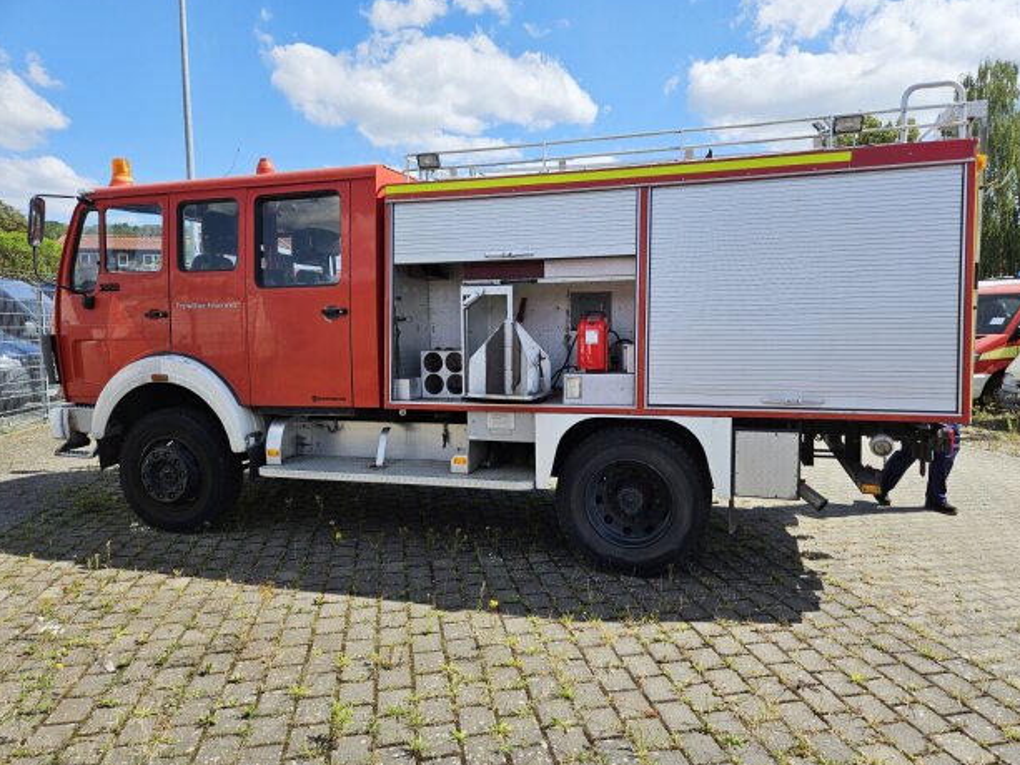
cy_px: 378
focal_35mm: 24
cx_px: 526
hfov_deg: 71.6
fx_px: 707
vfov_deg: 56.8
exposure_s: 1/1844
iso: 25
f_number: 1.8
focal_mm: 5.4
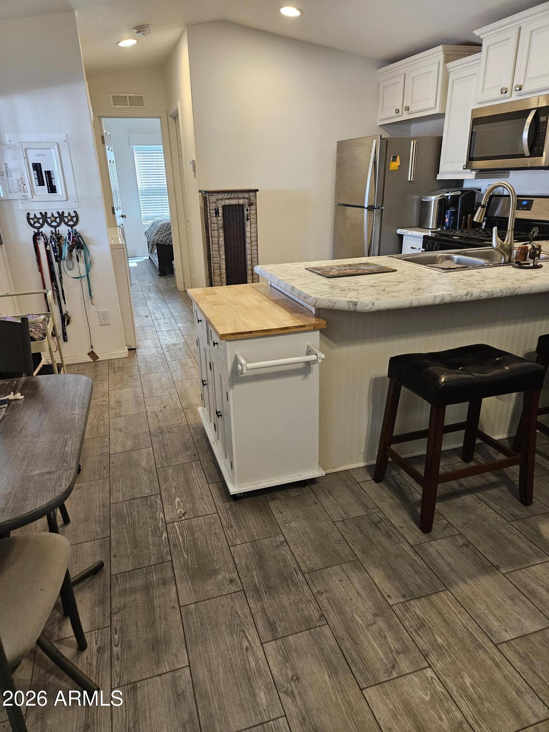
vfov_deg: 73.9
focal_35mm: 23
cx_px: 274
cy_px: 366
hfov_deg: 58.9
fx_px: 486
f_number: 1.8
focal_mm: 5.4
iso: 400
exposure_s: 1/120
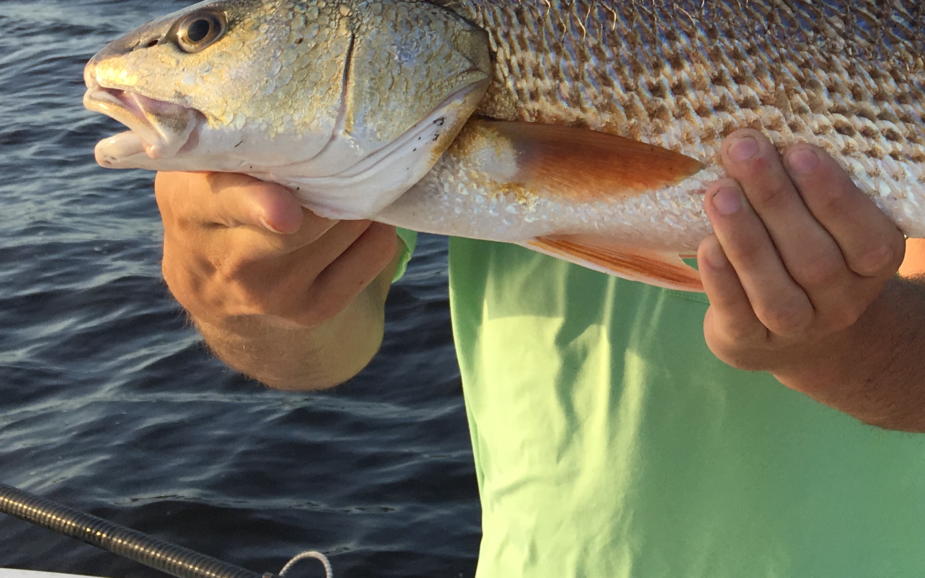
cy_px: -9
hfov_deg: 30.3
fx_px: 1613
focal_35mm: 64
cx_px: 865
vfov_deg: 19.7
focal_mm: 4.15
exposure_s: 1/905
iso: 25
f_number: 2.2
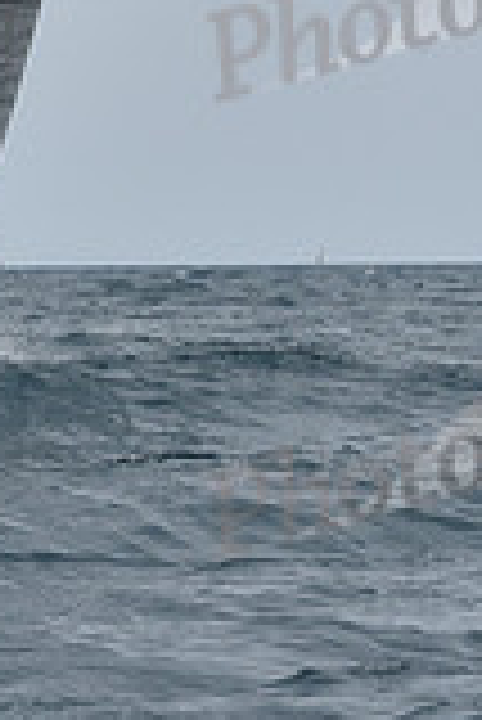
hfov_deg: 5.4
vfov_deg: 8.0
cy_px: -184
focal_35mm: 254
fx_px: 5090
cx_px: -25
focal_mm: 70
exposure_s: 1/800
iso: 250
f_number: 10
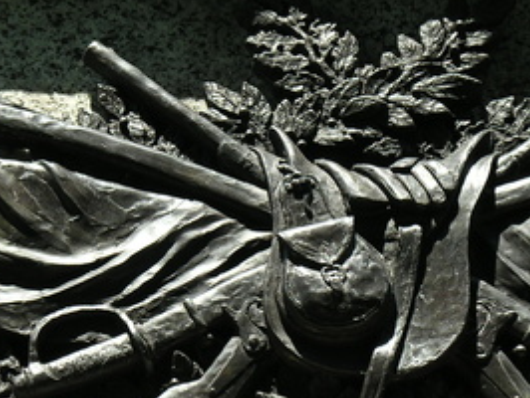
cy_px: 318
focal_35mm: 378
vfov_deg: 3.9
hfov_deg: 5.2
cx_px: 345
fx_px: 5793
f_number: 4.3
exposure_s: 1/167
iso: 50
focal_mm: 32.4
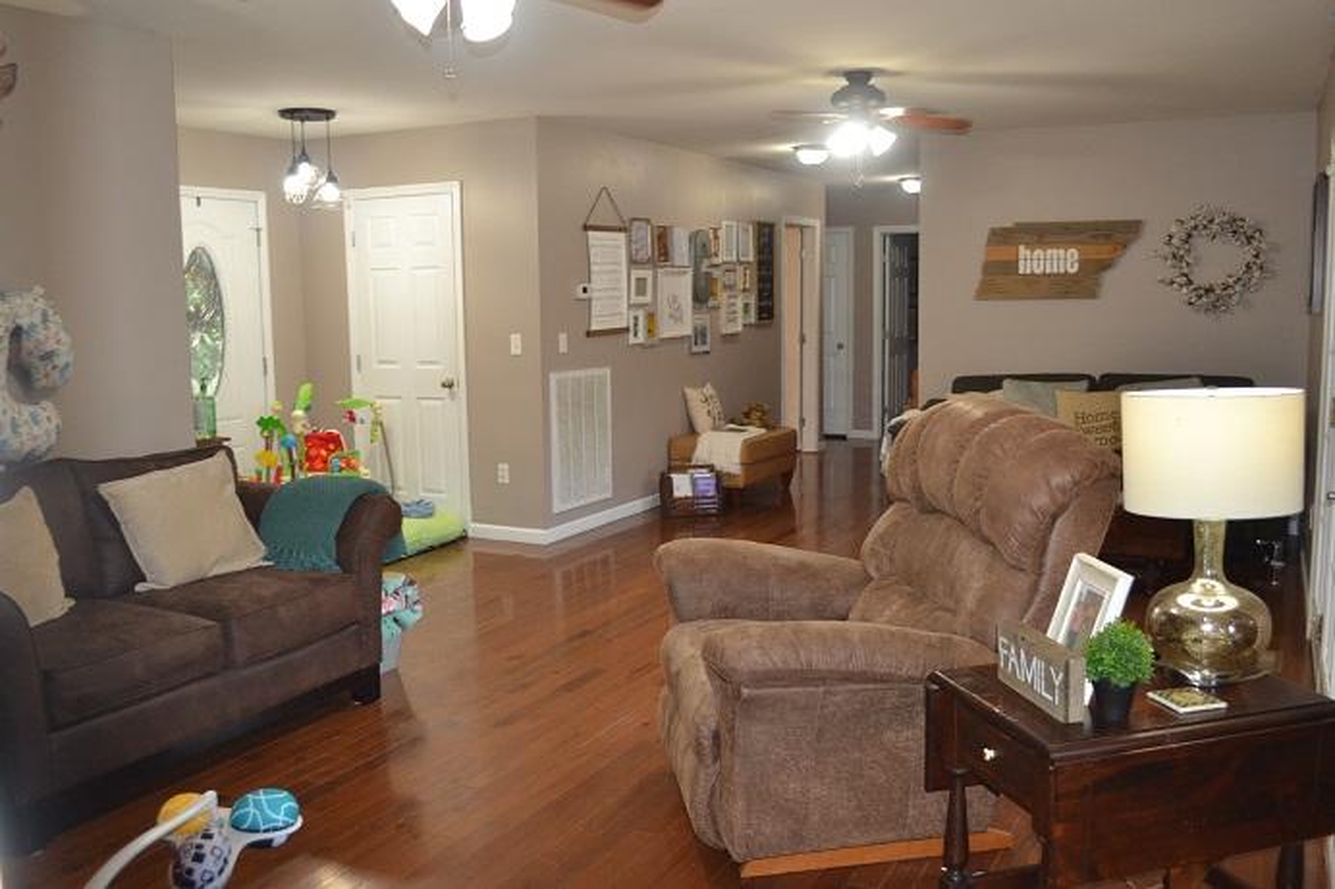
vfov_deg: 43.6
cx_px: 668
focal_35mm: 30
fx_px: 1112
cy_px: 444
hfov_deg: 61.9
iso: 720
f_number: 3.8
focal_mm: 20
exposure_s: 1/60
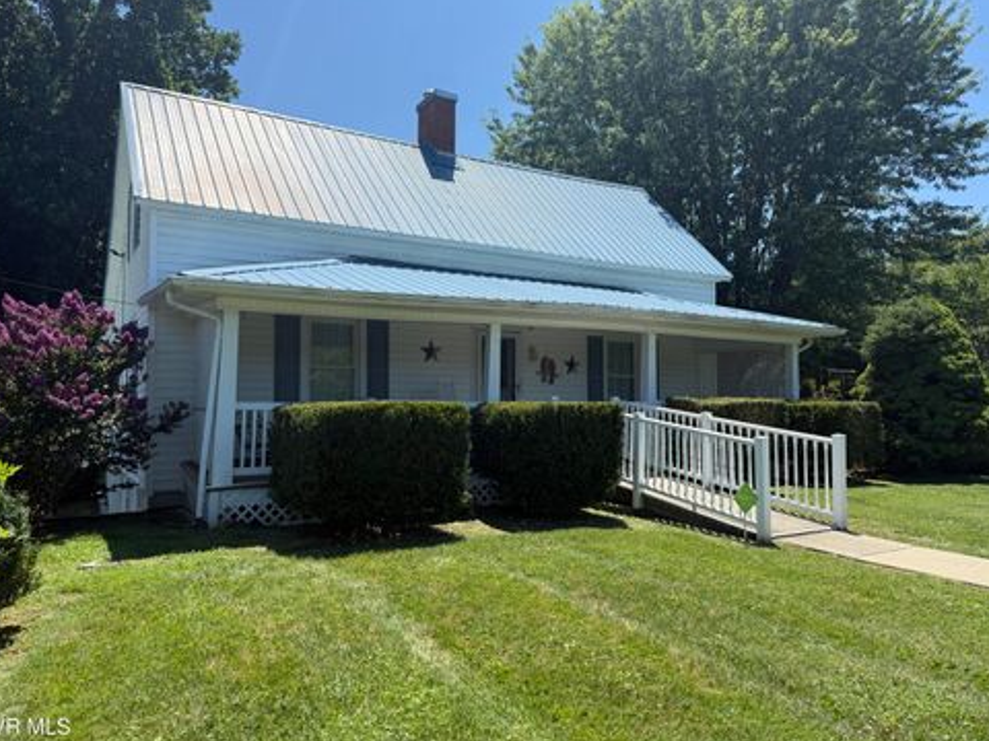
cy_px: 376
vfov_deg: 54.9
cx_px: 490
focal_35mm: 25
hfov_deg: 69.4
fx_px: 714
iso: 100
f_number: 1.78
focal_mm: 6.76
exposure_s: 1/3953
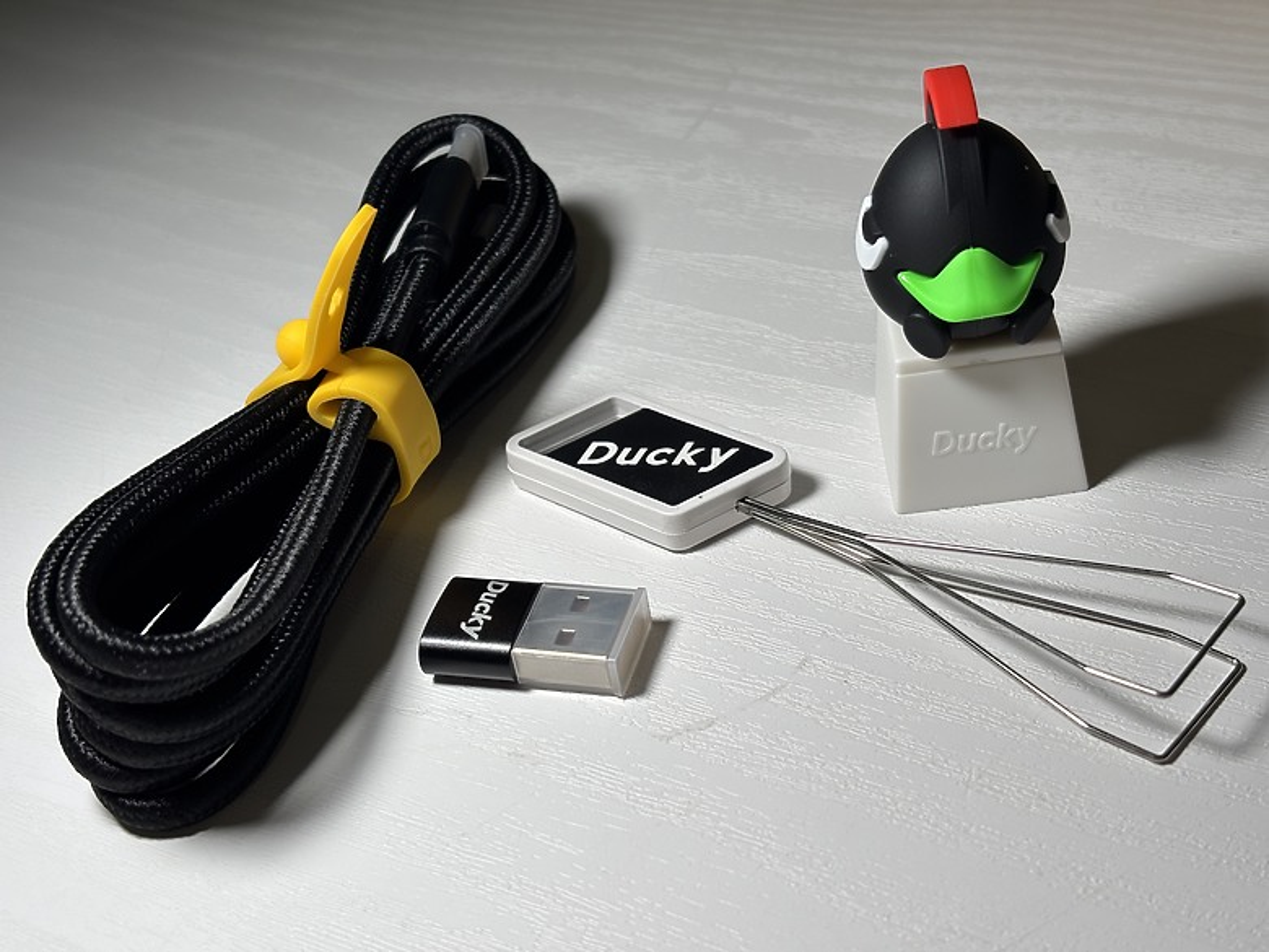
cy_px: 476
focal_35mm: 52
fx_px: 1906
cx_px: 634
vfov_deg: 28.0
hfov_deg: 36.8
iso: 32
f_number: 1.6
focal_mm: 5.96
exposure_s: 1/145
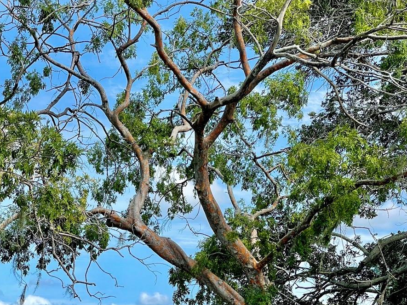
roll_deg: -0.8
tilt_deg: +7.4
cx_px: 245
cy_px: 264
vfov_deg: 15.6
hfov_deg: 20.8
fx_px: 1105
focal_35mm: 94
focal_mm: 6
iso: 25
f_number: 2
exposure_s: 1/716
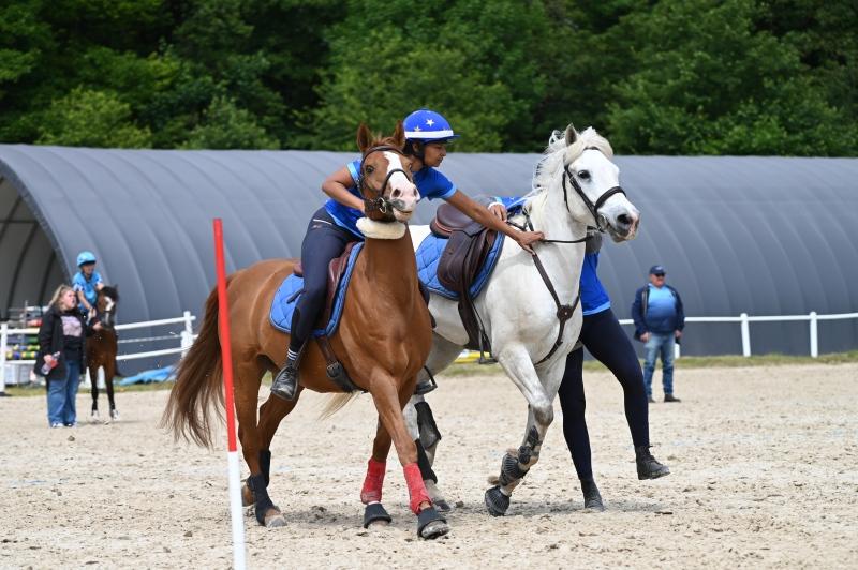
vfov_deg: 10.5
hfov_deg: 15.8
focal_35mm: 130
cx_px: 429
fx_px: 3096
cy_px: 285
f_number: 5.6
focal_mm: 130
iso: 280
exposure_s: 1/1250
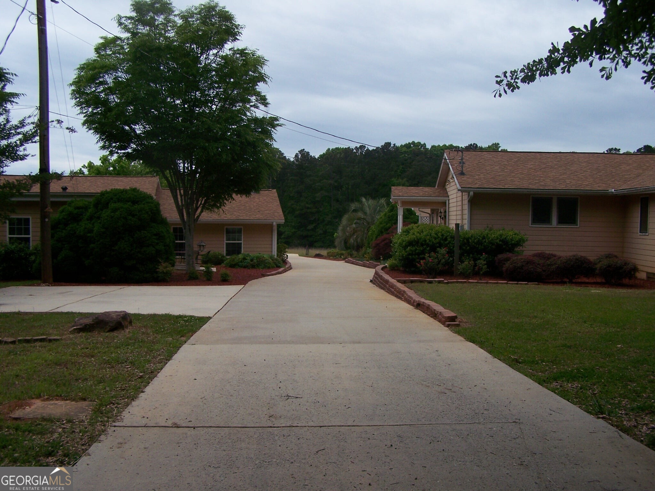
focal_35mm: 38
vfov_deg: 37.7
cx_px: 328
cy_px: 246
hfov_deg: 49.0
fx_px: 719
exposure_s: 1/800
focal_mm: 6.3
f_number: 4
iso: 80
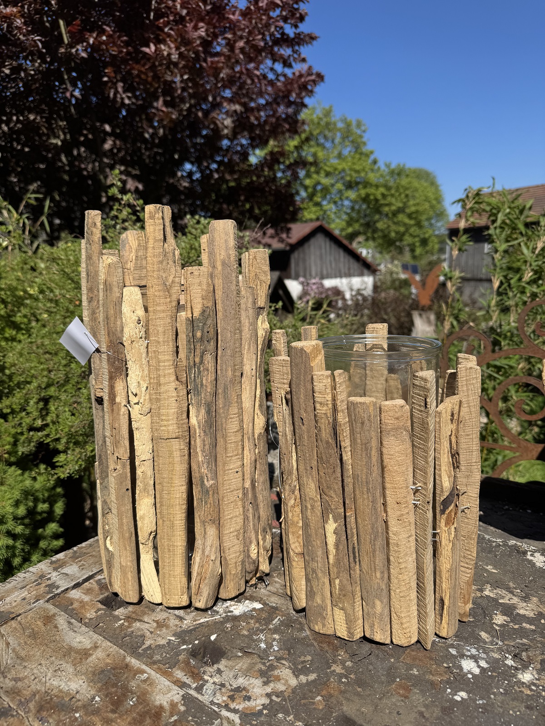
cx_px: 272
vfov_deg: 71.6
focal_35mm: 24
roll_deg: +1.3
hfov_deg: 56.8
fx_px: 504
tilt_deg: -11.5
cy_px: 363
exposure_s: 1/5814
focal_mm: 6.76
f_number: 1.78
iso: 80
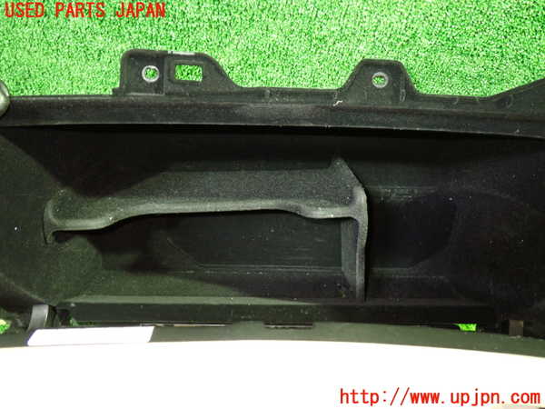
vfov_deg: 46.8
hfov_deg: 60.0
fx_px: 472
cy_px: 204
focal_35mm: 30
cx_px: 272
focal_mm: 5.4
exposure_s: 1/10
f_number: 2.3
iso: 800
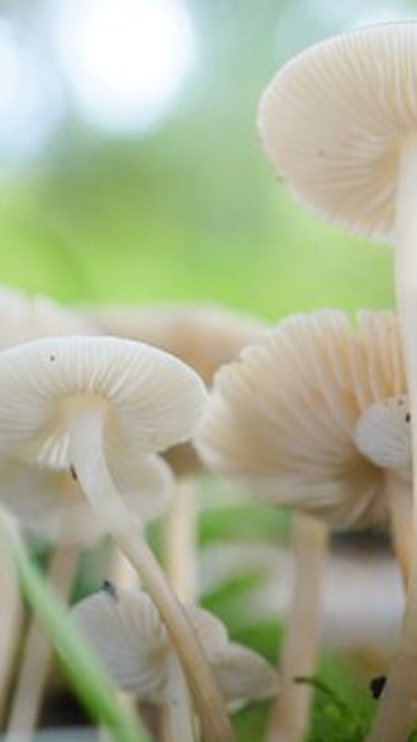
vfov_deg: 18.0
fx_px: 2340
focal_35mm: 119
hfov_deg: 10.0
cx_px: 511
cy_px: 371
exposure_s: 1/80
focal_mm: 50
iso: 800
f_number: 5.6
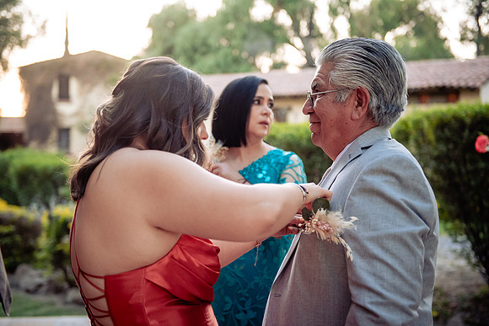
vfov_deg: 26.0
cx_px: 244
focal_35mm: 52
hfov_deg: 38.2
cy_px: 163
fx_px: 706
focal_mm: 52
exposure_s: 1/250
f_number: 2.8
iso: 2000
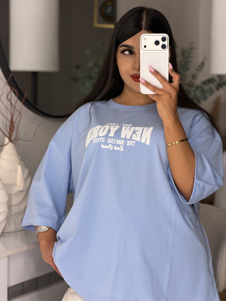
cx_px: 113
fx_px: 871
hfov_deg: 14.8
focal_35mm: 100
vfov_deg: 19.6
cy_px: 150
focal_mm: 16.89
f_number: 2.8
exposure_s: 1/100
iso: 50
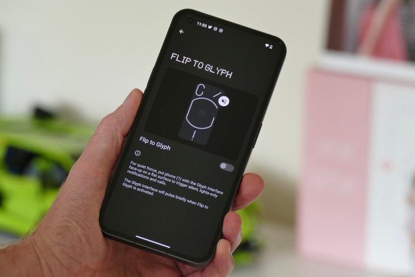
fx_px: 2305
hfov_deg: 10.3
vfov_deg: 6.9
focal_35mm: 200
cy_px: 138
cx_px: 208
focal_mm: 73
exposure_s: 1/100
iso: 1000
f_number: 4
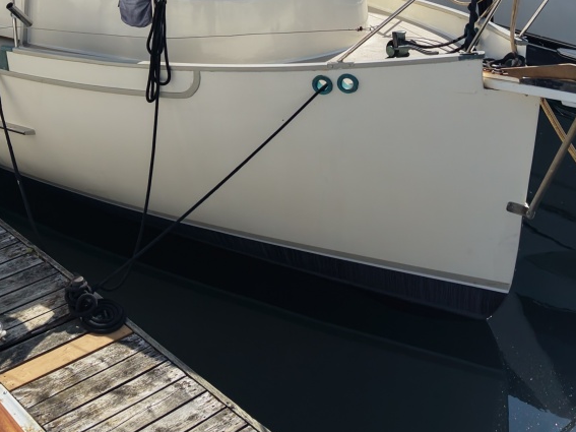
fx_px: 1015
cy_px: -22
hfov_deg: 31.7
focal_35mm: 61
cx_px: 274
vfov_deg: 22.8
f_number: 1.8
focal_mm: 8.67
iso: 350
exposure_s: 1/8000
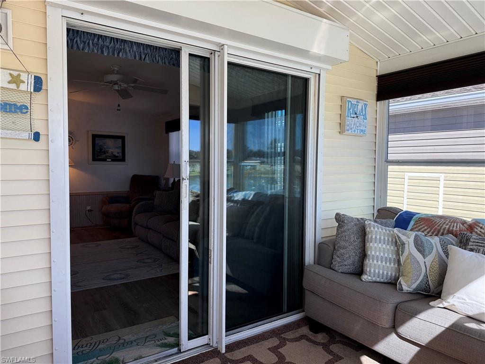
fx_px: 336
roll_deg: -0.9
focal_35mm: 24
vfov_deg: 56.8
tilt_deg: -2.6
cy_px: 182
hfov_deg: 71.6
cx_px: 242
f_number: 1.78
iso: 100
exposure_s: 1/419
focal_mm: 6.76
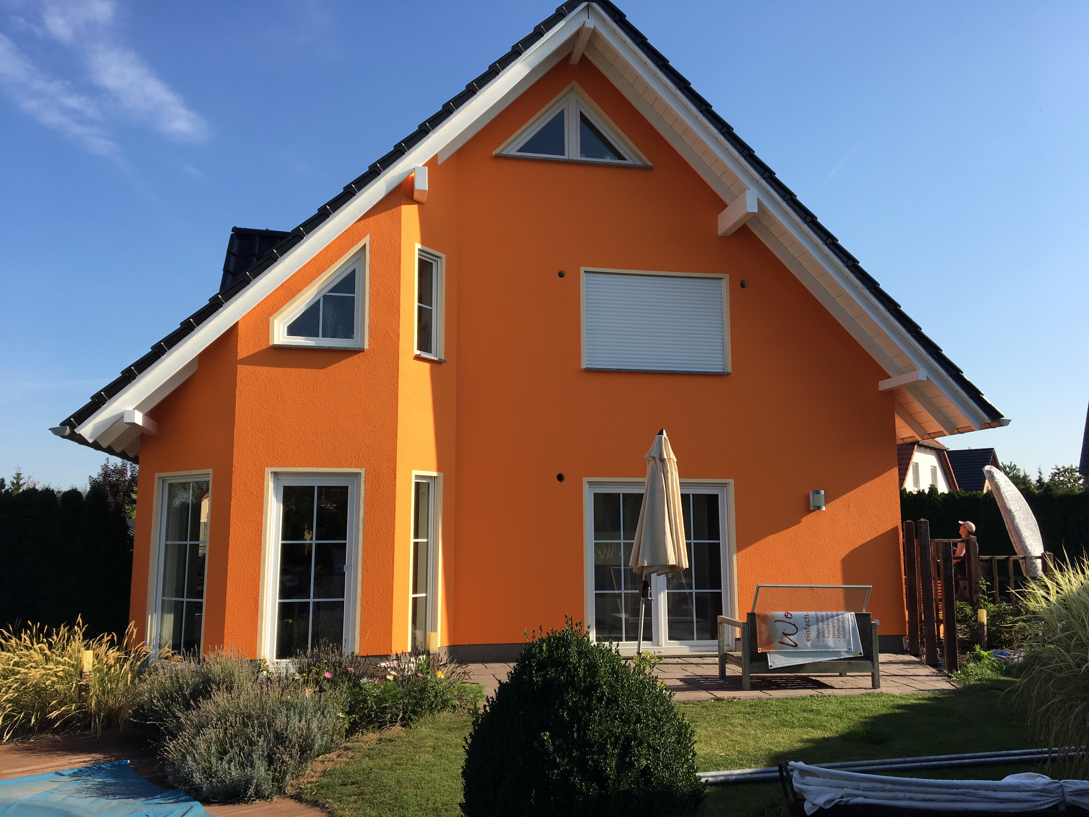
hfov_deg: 61.7
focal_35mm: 29
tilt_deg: +7.5
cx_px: 544
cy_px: 408
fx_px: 912
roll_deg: +0.2
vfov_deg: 48.2
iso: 25
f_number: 2.2
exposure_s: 1/1221
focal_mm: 4.15
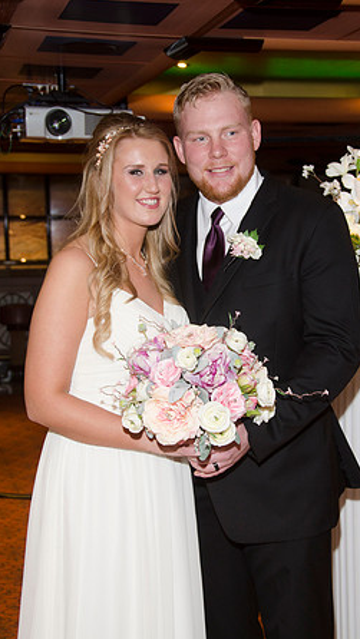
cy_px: 321
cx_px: 208
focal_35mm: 57
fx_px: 967
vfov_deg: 36.6
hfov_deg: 21.1
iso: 400
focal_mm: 36
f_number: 5.6
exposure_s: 1/60
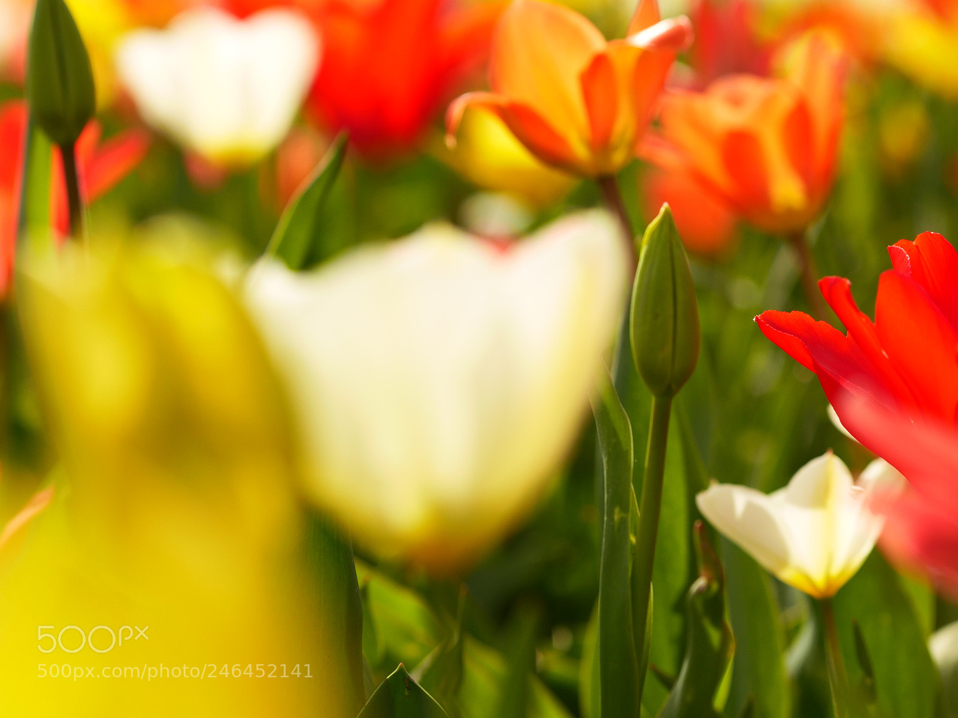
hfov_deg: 13.2
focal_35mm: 150
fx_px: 4151
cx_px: 479
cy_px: 359
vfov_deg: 9.9
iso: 200
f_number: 3.5
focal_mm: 75
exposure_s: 1/1000
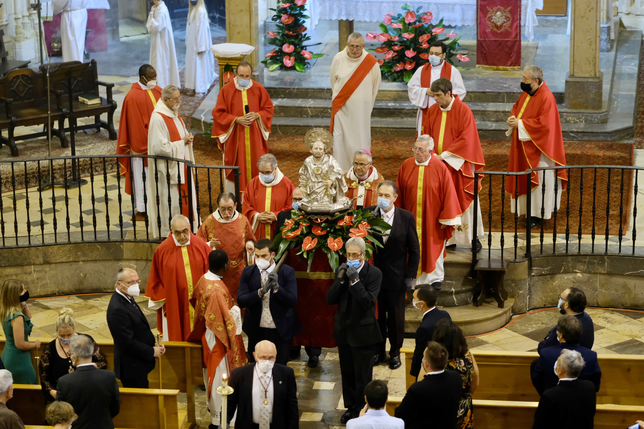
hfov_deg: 15.2
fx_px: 2415
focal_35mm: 135
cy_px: 214
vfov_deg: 10.2
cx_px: 322
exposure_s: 1/125
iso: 3200
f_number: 2
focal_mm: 90
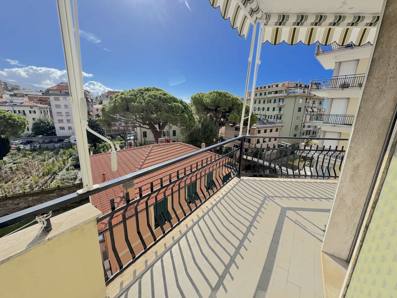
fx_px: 161
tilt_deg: -14.6
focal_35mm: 14
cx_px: 198
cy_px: 149
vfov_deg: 85.7
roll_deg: -1.3
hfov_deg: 102.1
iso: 50
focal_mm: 2.22
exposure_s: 1/1927
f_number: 2.2
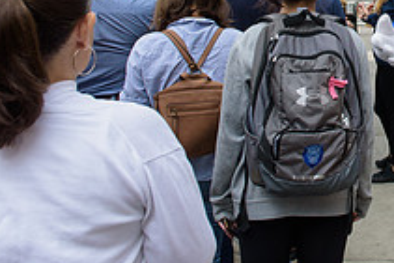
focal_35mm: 66
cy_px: -40
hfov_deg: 27.9
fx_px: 723
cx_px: 428
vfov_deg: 19.6
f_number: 4
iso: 200
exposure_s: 1/250
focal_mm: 24
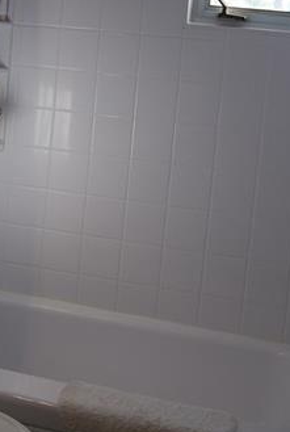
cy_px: 92
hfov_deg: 21.5
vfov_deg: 31.1
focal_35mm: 63
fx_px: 757
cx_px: 78
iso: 200
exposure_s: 1/80
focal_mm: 18
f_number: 4.5
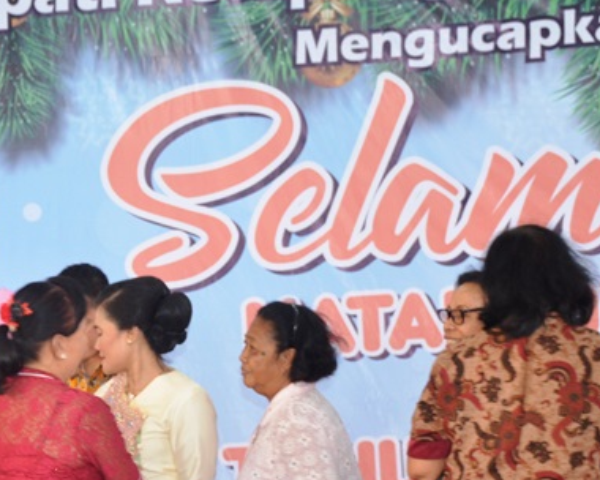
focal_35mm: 121
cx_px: 11
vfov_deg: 12.7
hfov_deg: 15.6
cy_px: 422
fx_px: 2149
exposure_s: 1/60
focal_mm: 32
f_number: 4
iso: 720
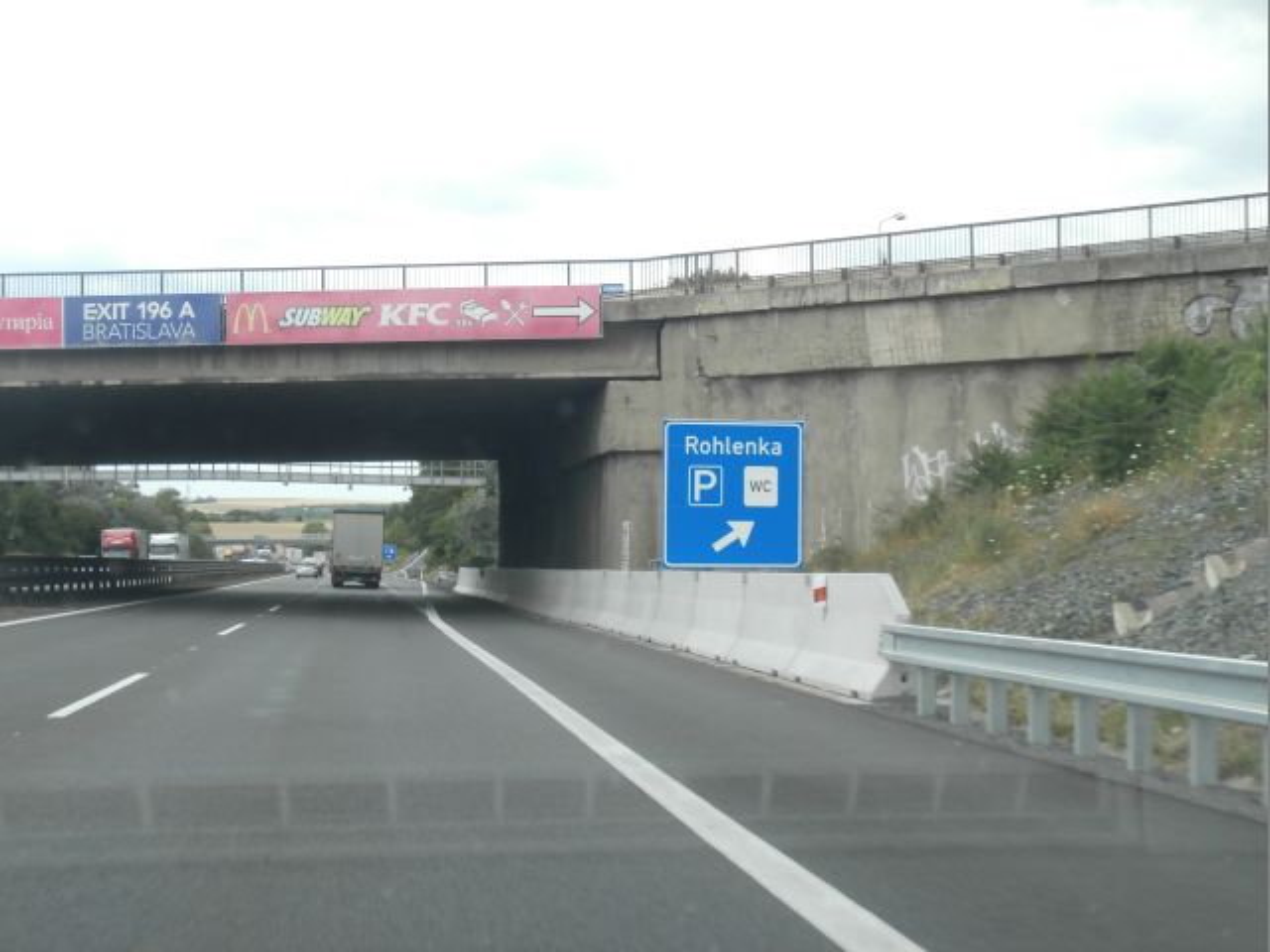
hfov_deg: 33.8
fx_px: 2091
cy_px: 476
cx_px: 635
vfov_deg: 25.7
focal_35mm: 57
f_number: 4.5
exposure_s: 1/250
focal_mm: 10.11
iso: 160
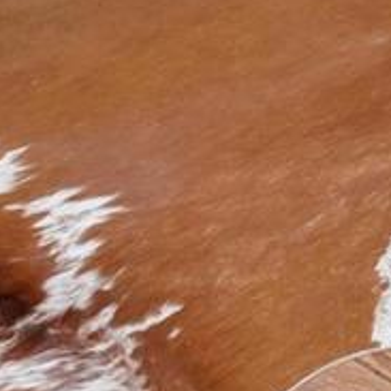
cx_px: 1397
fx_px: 1700
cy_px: -909
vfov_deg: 9.3
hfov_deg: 8.8
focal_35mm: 133
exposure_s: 1/60
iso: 320
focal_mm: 14
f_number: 8
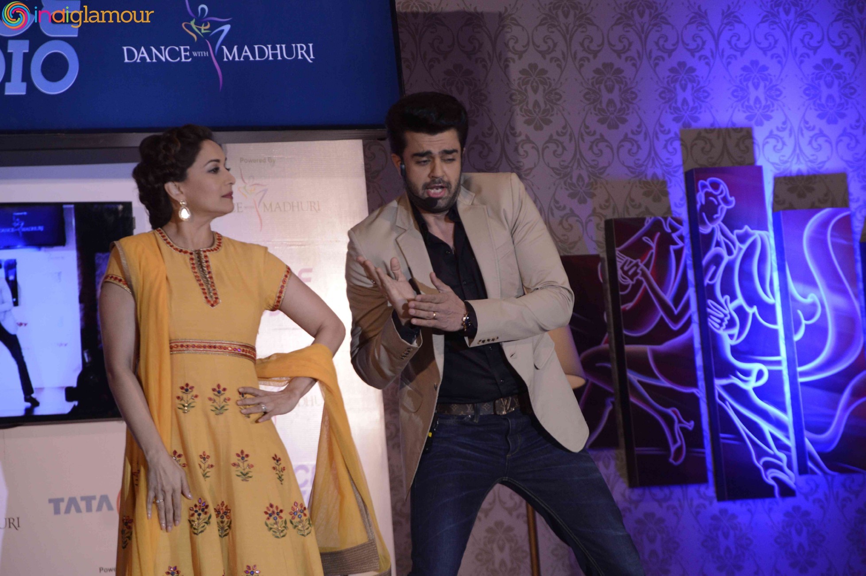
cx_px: 433
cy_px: 288
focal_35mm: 158
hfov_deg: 13.1
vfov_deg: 8.7
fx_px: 3785
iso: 800
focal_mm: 105
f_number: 6.3
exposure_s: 1/160
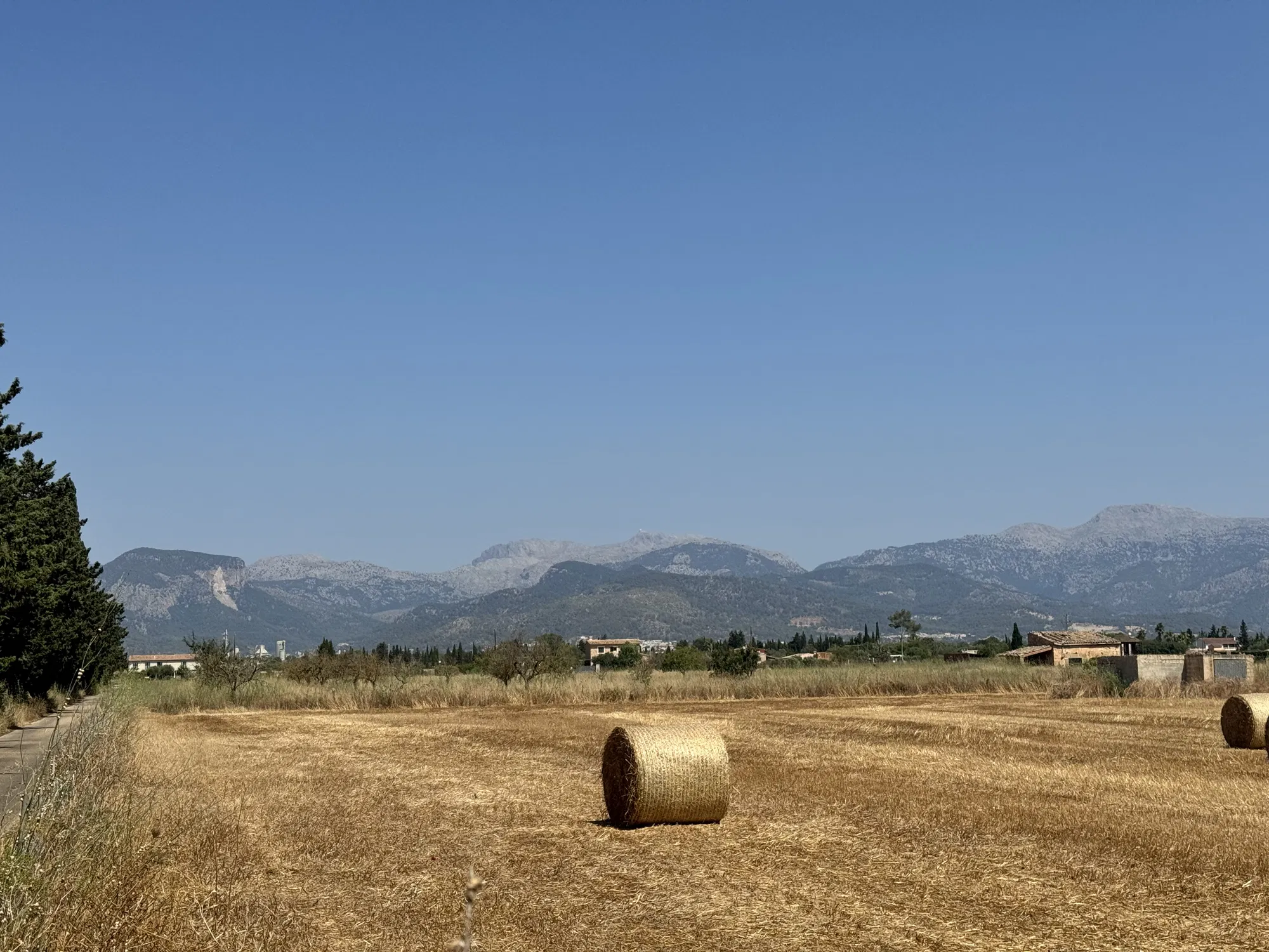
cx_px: 634
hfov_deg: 39.7
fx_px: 1760
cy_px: 476
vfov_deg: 30.3
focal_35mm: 48
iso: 64
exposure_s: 1/7937
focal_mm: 6.76
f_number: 1.78
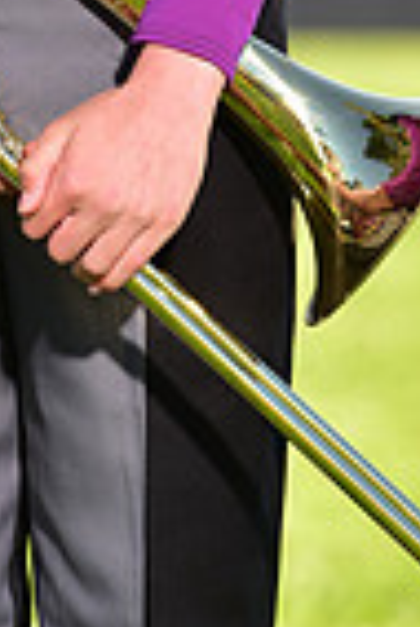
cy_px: -556
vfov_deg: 2.5
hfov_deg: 1.7
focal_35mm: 819
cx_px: 122
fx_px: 14297
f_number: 5
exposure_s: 1/200
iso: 80
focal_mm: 200
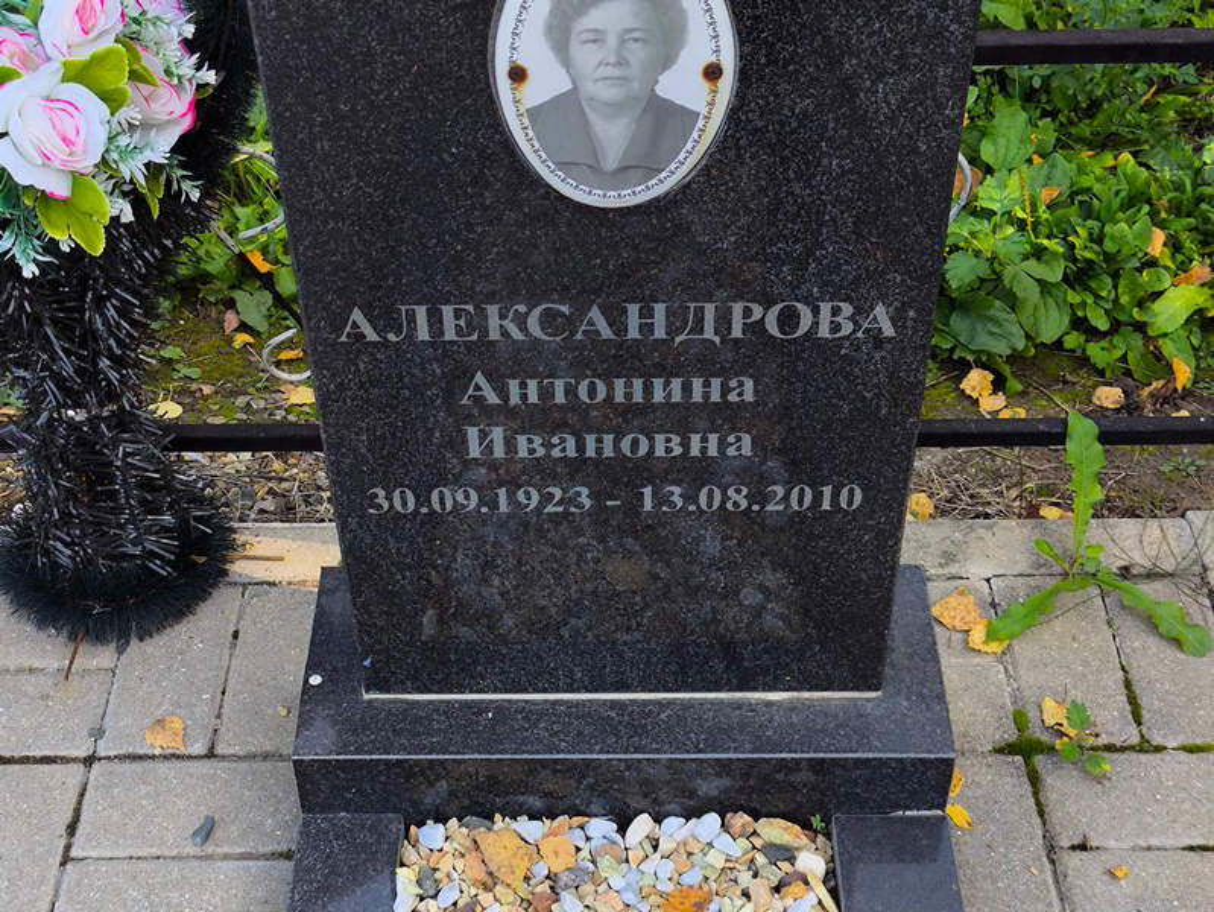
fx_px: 1754
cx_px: 607
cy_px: 456
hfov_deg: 38.2
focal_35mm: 50
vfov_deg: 29.1
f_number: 1.7
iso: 50
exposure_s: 1/200
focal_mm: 4.71
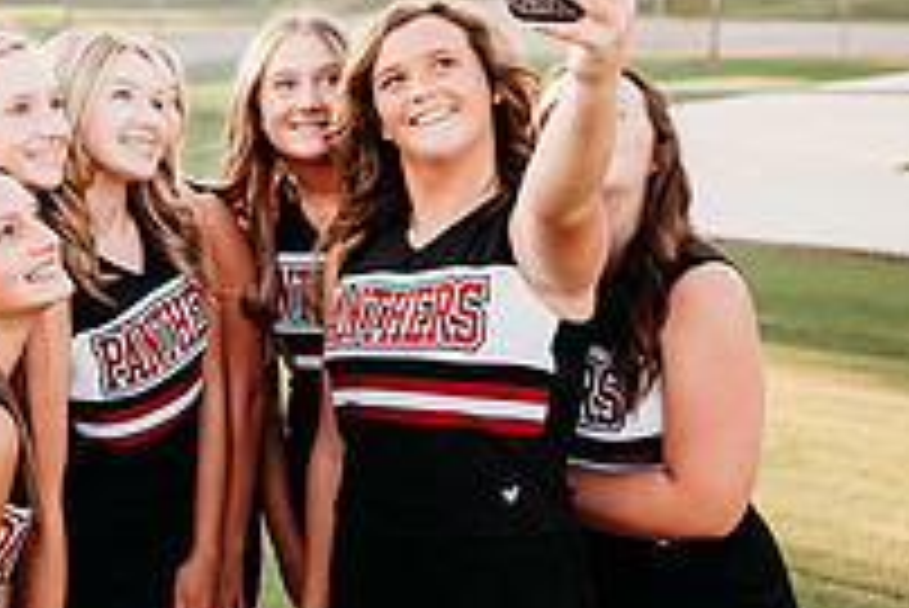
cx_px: 86
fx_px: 1743
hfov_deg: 28.1
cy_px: 182
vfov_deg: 19.7
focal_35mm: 69
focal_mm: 24
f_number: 2
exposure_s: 1/500
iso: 125
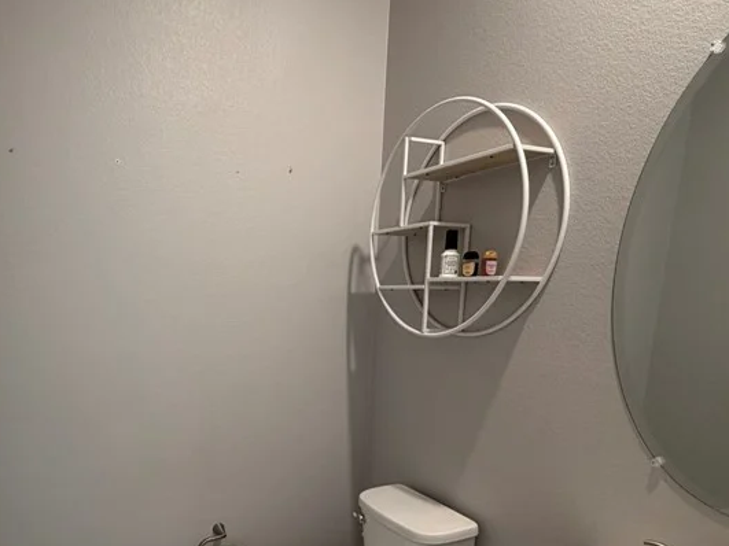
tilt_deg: -11.9
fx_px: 568
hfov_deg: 63.8
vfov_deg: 49.5
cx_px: 248
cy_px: 401
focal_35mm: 27
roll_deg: -0.3
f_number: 2.2
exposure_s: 1/60
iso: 250
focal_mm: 2.22
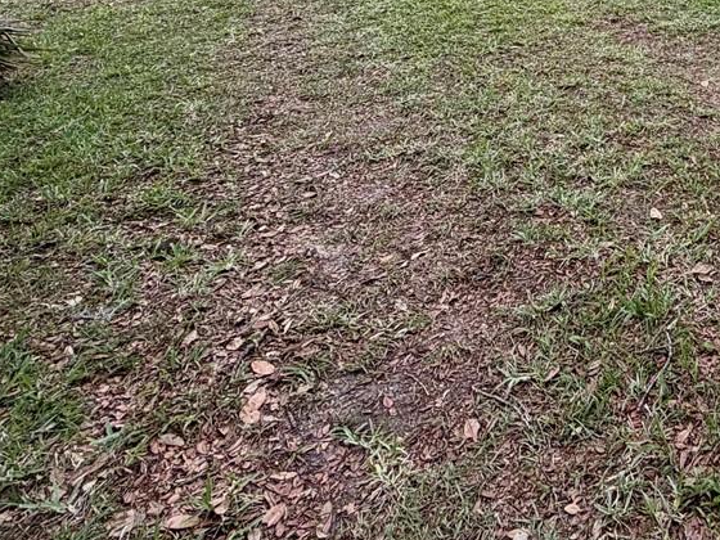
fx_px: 832
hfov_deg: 40.6
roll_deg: +0.0
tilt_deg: -2.0
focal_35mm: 40
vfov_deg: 28.6
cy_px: -183
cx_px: 729
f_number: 2.2
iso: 50
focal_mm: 2.22
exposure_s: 1/228
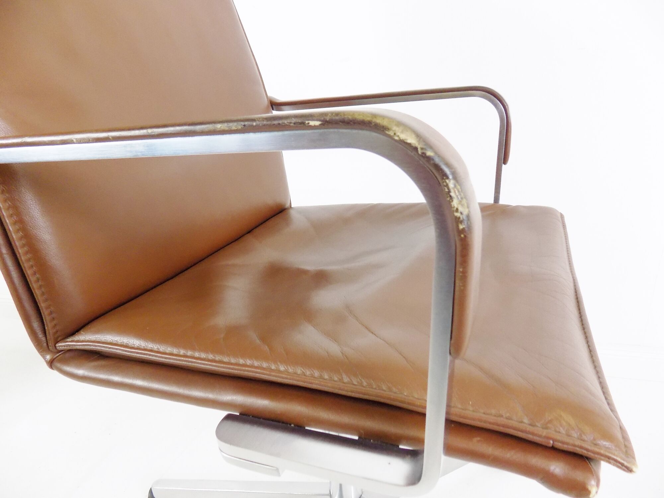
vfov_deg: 58.9
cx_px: 332
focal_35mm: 23
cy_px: 249
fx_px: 441
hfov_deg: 73.9
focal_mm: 4
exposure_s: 1/30
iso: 220
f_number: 3.1
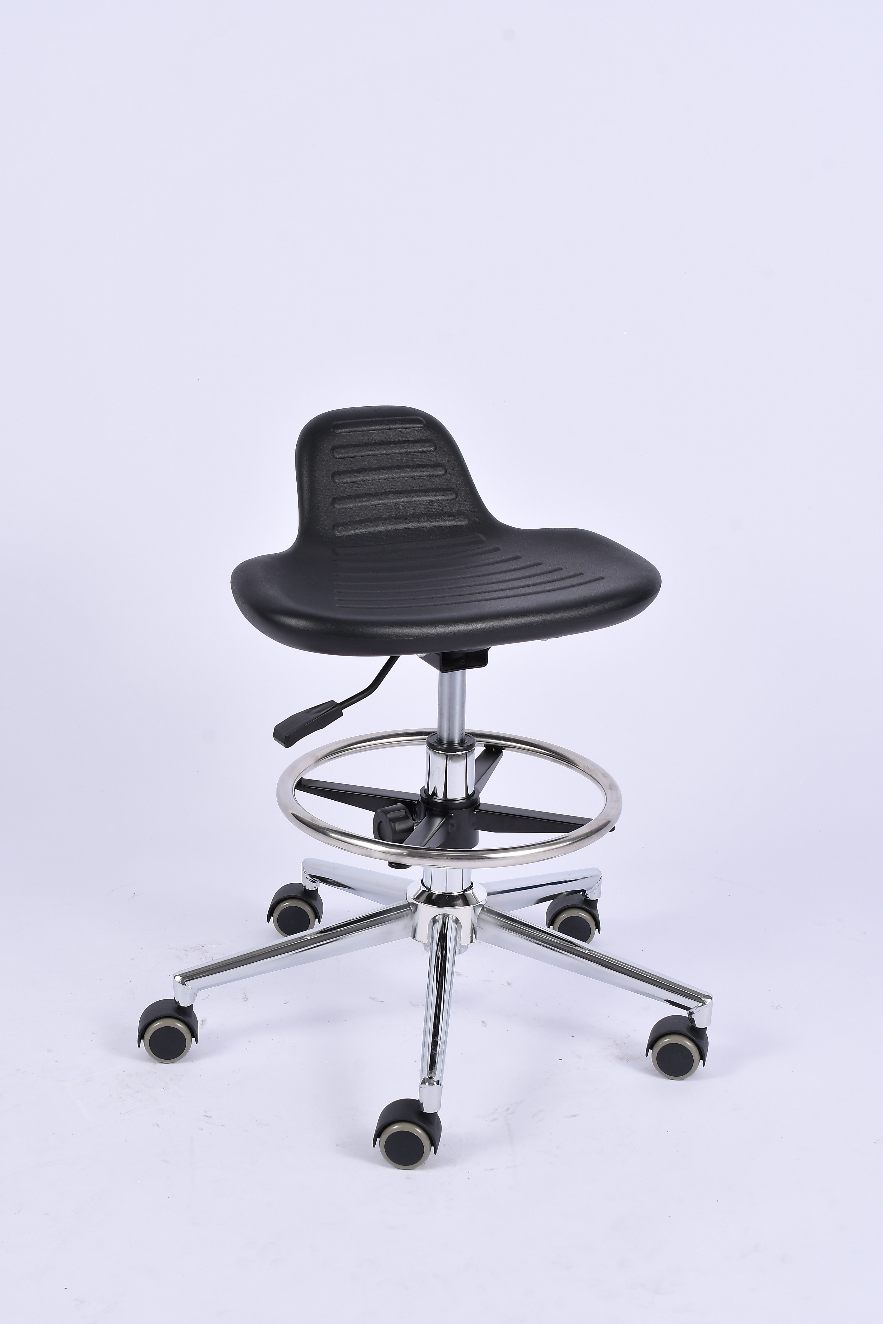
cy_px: 662
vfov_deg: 33.4
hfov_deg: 22.6
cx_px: 442
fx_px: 2207
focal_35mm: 60
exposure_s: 1/100
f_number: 11
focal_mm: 40
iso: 100
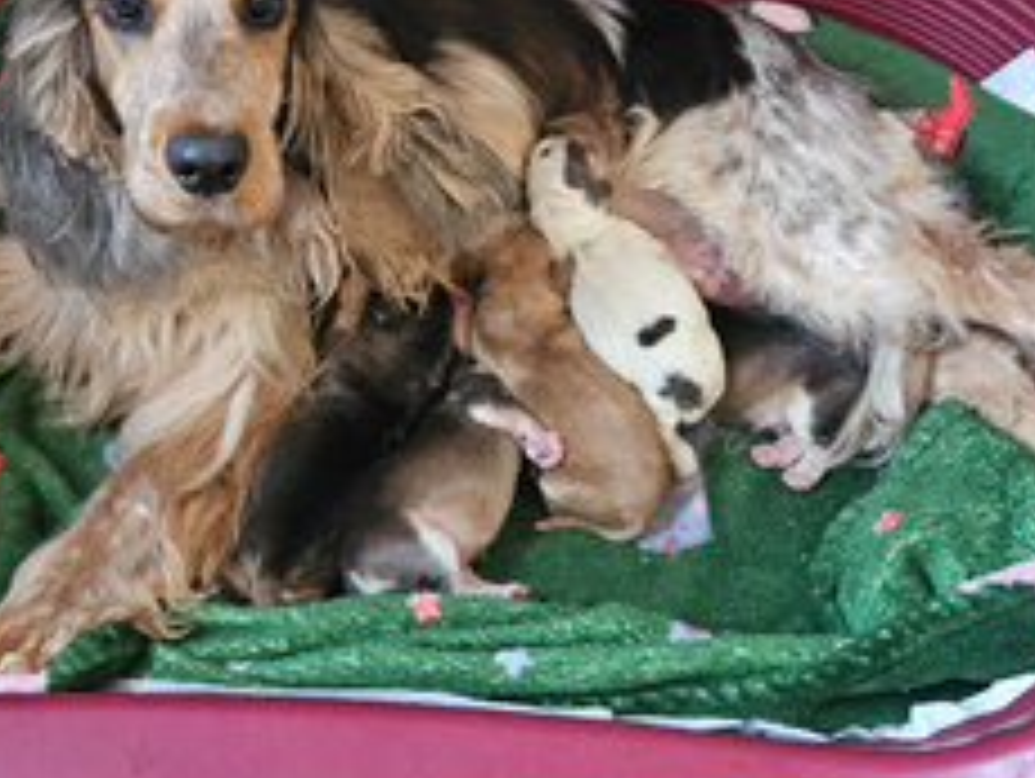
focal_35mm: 47
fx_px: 1407
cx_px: 421
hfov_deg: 40.2
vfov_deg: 30.1
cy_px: 137
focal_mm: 5.4
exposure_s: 1/33
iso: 640
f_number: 1.8
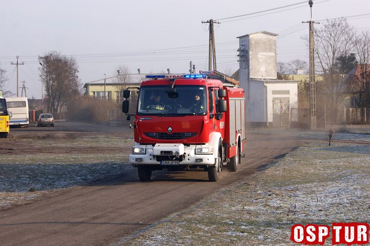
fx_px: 848
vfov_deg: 16.5
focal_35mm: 82
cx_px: 185
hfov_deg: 24.6
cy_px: 123
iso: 100
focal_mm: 55
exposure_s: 1/125
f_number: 8
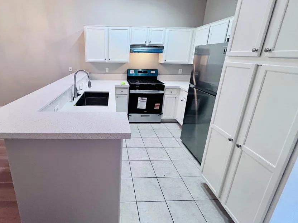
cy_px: 98
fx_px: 138
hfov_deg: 93.1
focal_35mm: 16
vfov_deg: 77.8
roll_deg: -1.5
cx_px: 117
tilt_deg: -16.2
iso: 200
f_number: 1.8
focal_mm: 1.57
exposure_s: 1/120
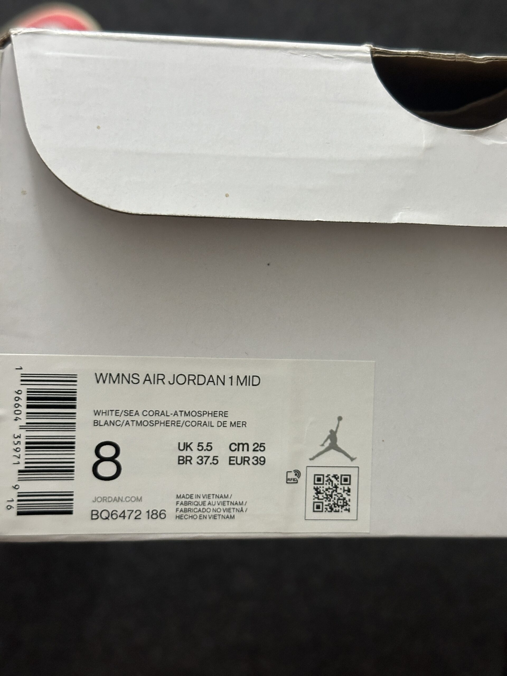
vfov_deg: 39.7
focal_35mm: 48
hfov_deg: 30.3
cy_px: 338
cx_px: 254
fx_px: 937
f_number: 1.78
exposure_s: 1/60
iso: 250
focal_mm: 6.86
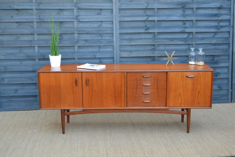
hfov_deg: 41.1
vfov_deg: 28.1
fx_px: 313
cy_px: 78
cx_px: 118
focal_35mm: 48
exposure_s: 1/80
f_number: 4.5
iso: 400
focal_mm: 32
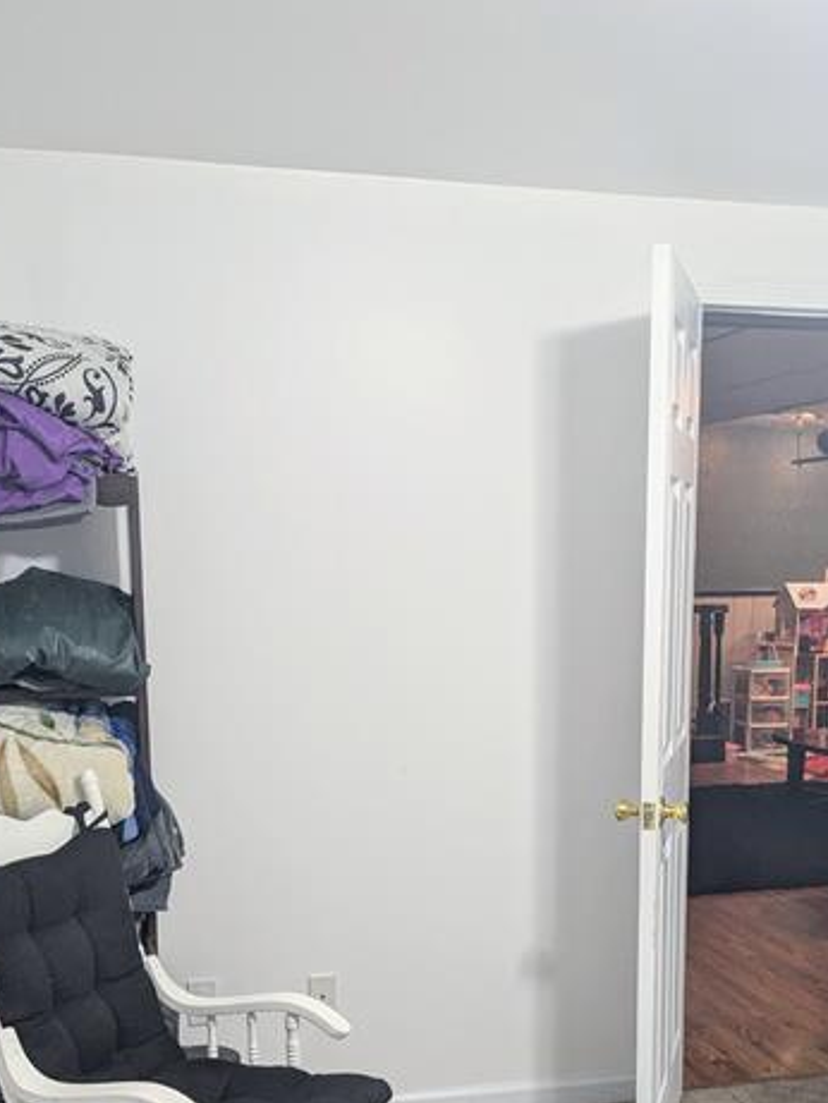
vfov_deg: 40.9
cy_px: 818
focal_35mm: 45
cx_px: 503
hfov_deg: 32.1
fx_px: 1435
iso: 139
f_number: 1.73
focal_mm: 4.38
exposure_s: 1/40
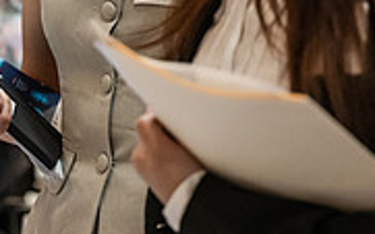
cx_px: -70
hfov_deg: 8.7
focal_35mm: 239
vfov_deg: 5.5
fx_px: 2442
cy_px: -67
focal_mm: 73
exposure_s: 1/200
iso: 2500
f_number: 2.8
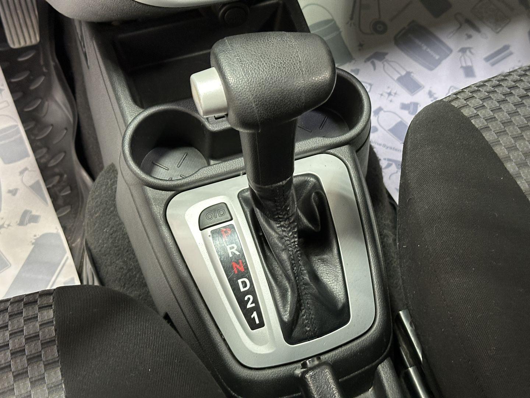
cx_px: 265
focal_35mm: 48
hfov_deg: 39.7
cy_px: 199
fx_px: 735
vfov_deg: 30.3
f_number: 1.78
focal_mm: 6.86
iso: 400
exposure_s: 1/33
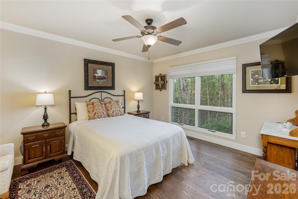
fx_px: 116
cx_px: 149
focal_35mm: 14
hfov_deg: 104.2
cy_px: 100
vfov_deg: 81.3
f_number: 7.1
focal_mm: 14
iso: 320
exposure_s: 1/80
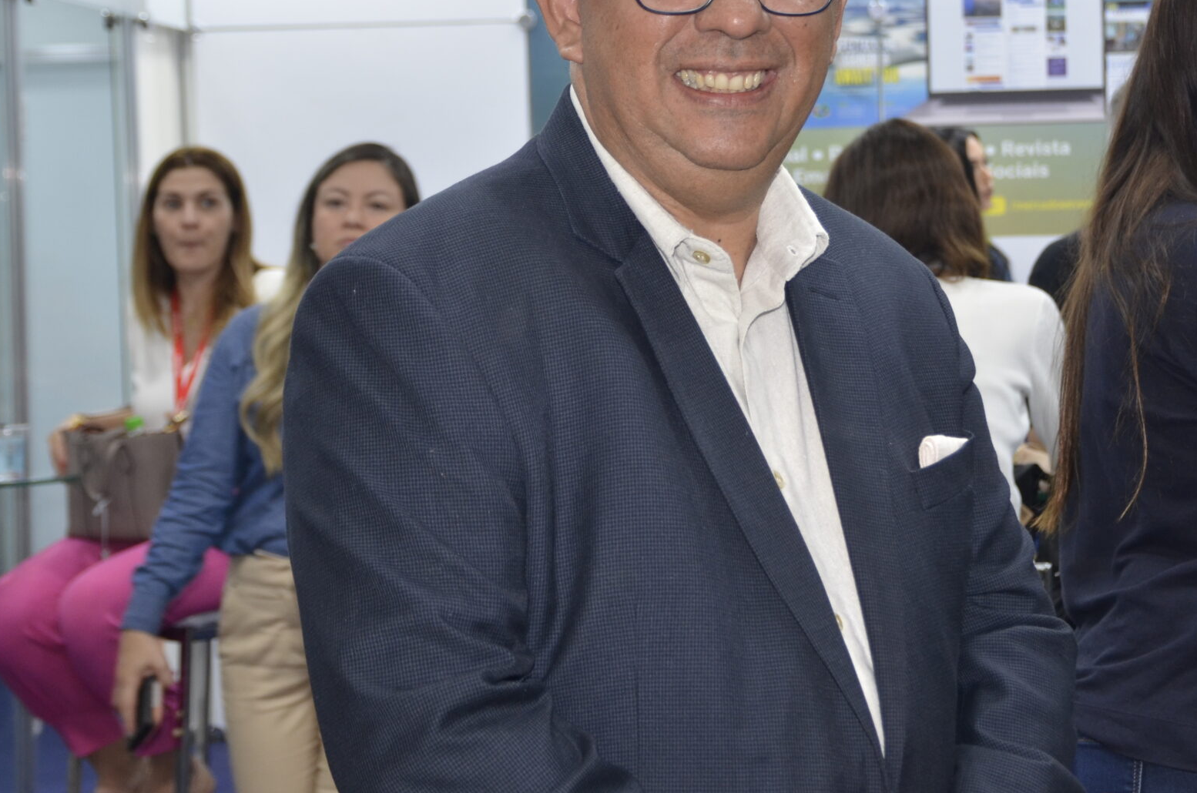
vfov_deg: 16.2
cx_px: 793
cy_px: 245
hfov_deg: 24.1
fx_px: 2788
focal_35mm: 84
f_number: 4.2
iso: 400
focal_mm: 34
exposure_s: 1/80
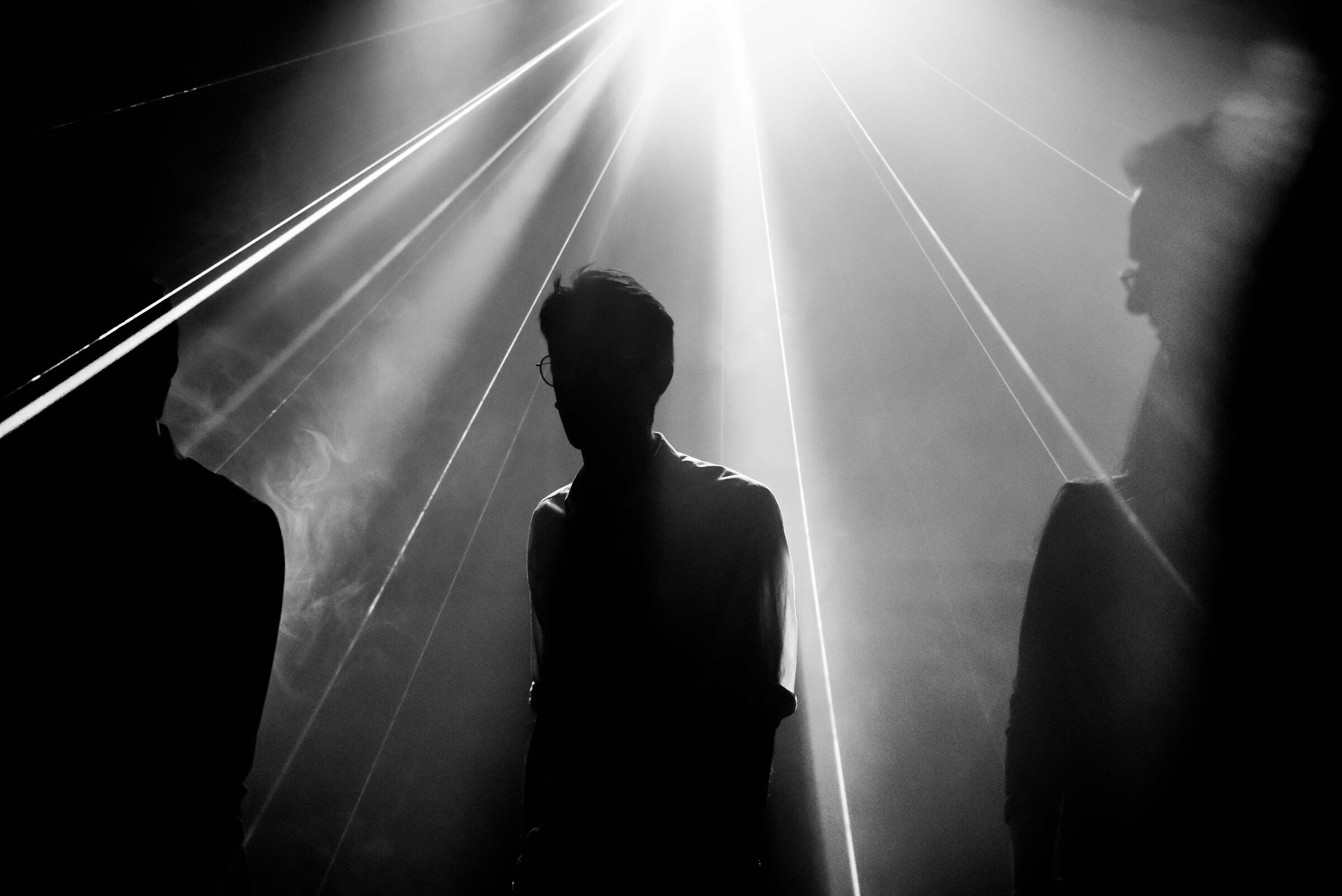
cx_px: 671
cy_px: 448
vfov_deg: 12.5
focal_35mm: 110
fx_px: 4102
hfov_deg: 18.6
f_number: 4
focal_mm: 110
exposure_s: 1/200
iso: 8000
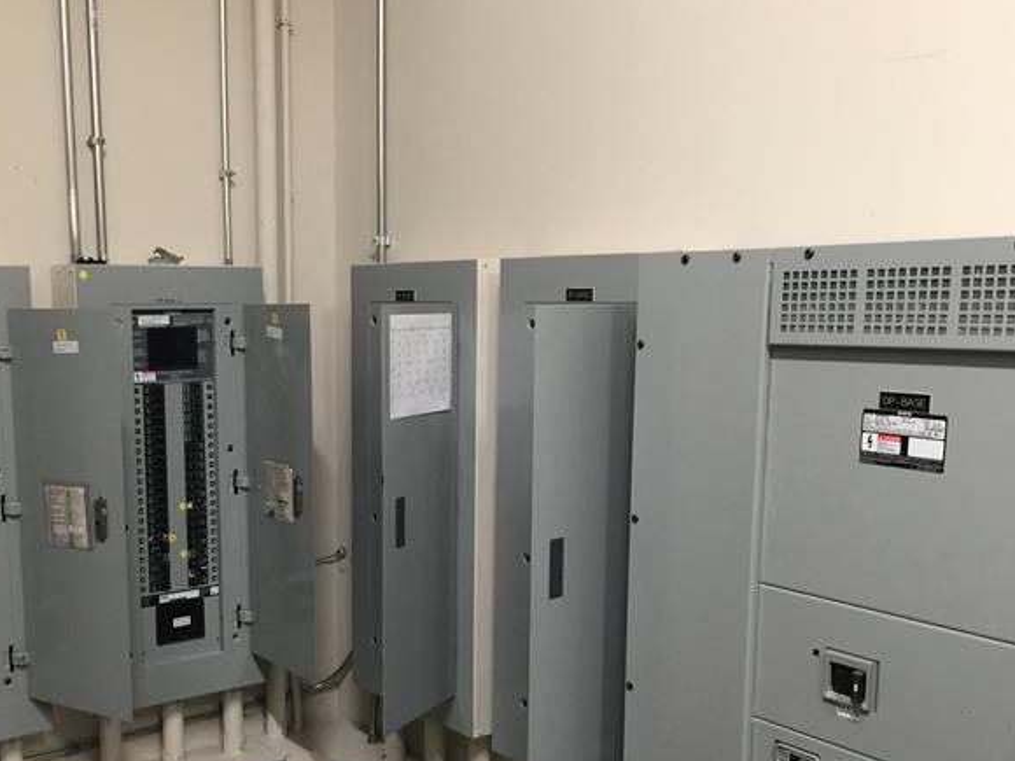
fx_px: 1173
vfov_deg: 35.7
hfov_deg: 46.1
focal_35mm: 40
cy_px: 490
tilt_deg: -8.8
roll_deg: +0.7
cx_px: 345
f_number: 2.2
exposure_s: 1/10
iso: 100
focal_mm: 4.15
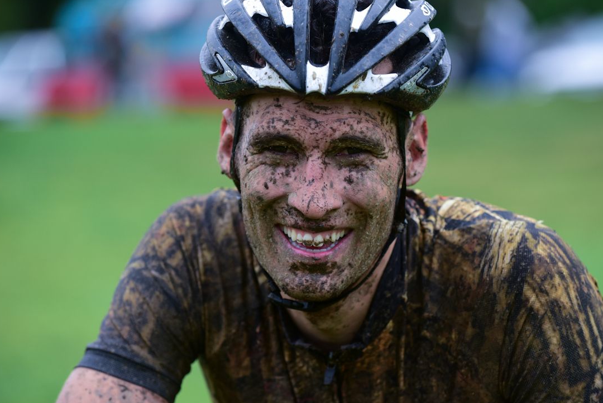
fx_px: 2513
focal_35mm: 150
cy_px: 209
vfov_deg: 9.2
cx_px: 319
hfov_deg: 13.7
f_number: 2.8
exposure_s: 1/1000
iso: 720
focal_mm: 135
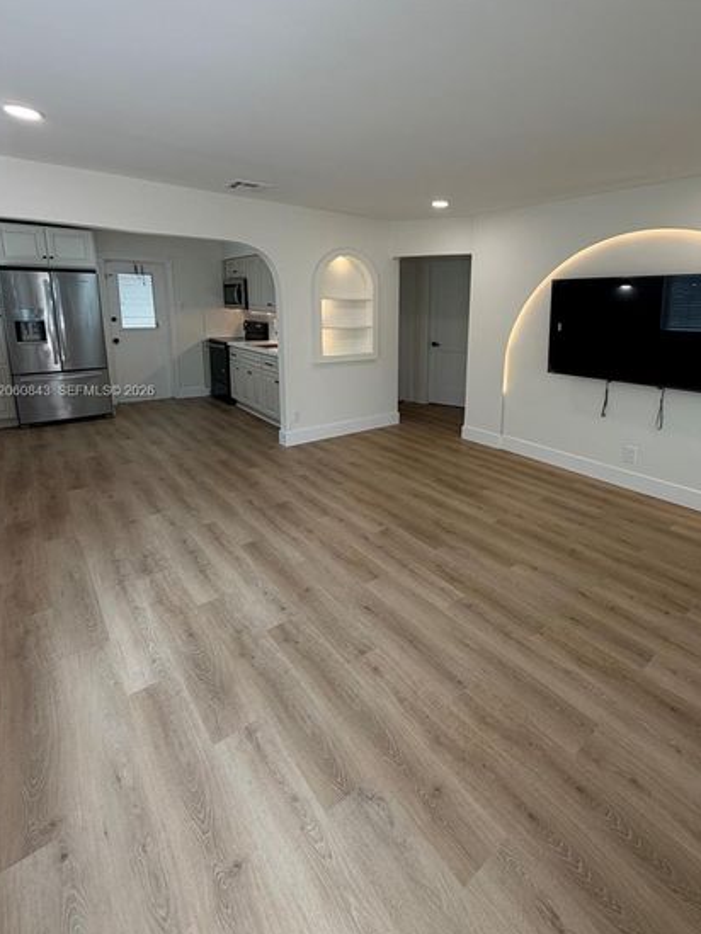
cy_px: 392
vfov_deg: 90.3
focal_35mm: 17
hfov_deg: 74.3
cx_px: 405
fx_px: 459
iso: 64
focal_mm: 2.22
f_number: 2.2
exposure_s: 1/120
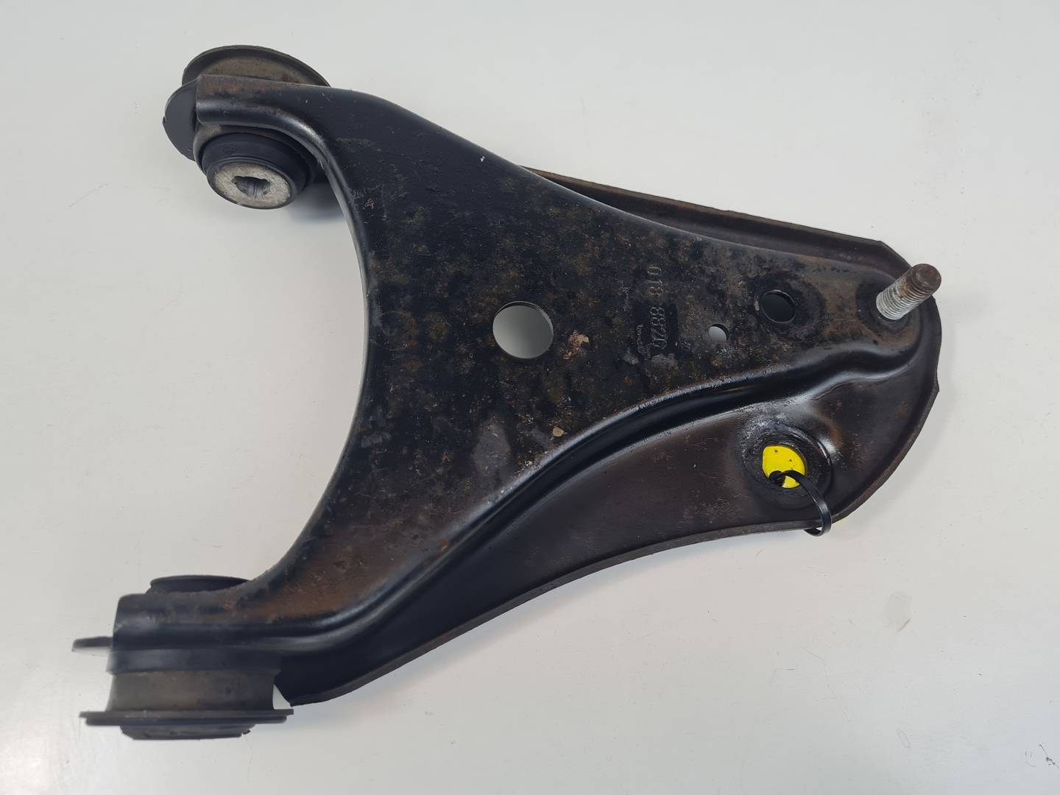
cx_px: 530
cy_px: 398
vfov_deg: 53.1
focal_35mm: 26
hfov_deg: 67.3
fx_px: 796
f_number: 1.8
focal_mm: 5.4
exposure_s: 1/171
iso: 50
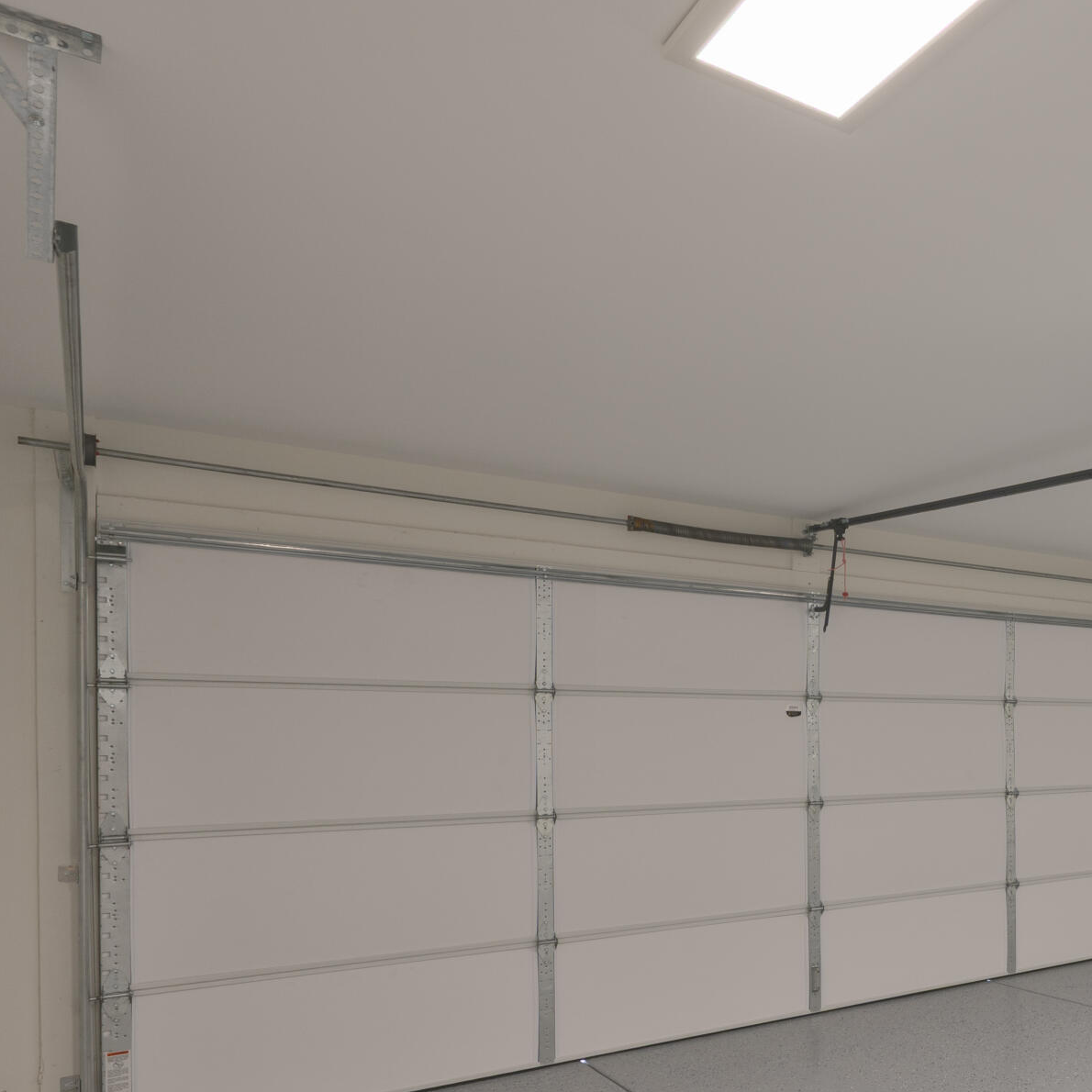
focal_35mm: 30
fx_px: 1071
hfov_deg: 40.3
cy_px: 740
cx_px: 1273
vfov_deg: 52.8
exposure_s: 1/8
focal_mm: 14
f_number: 8
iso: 320
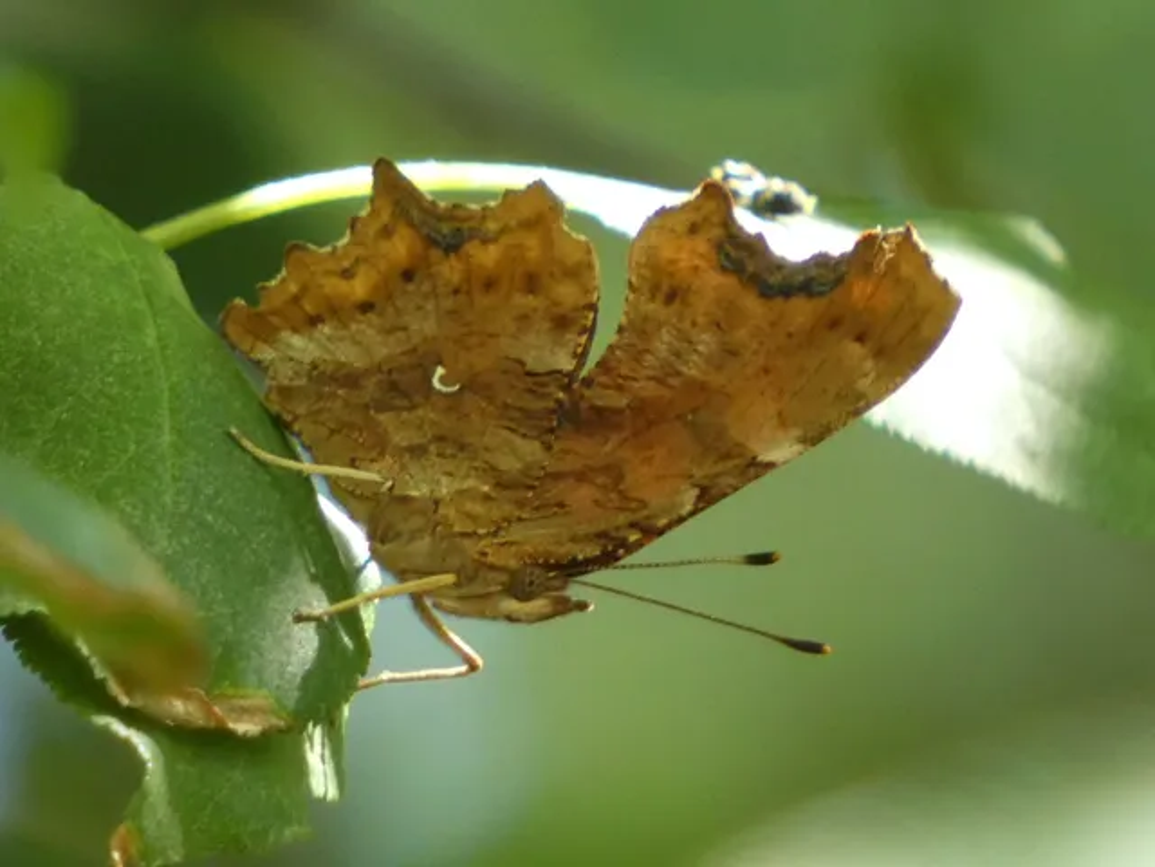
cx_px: 578
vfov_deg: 1.2
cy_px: 434
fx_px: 40039
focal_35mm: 1200
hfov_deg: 1.7
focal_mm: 215
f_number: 5.9
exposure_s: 1/125
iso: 400
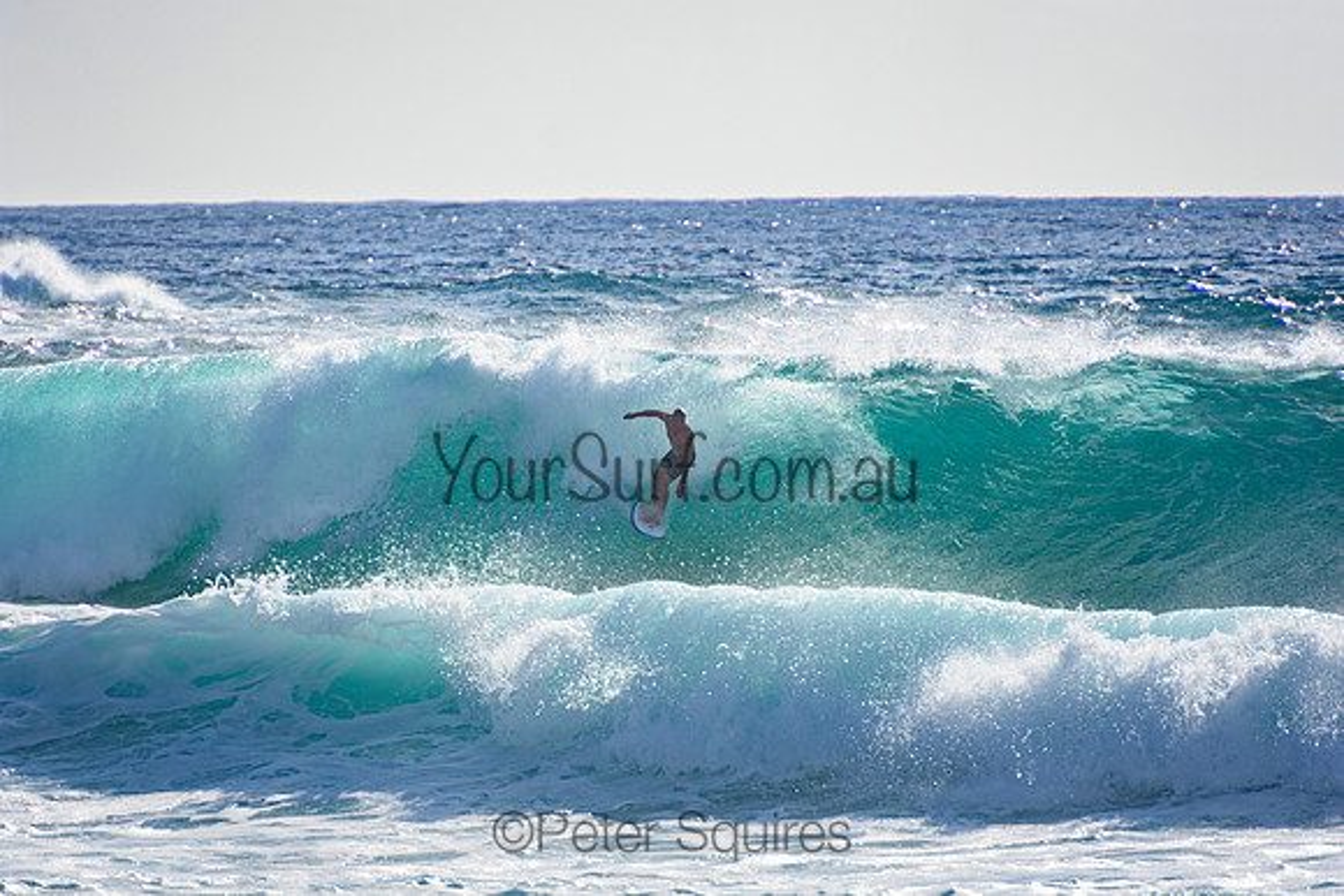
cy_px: 448
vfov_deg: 2.3
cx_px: 672
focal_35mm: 600
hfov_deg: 3.4
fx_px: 22404
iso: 250
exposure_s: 1/2000
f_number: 5.6
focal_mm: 400
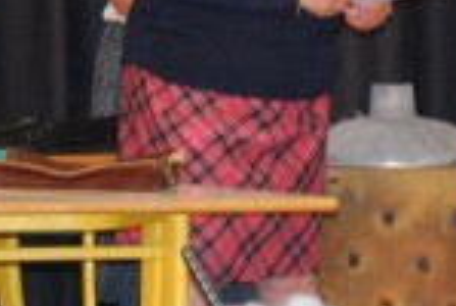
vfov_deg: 3.1
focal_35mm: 438
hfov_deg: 4.7
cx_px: 300
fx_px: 5559
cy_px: -237
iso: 1250
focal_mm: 68
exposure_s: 1/60
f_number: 4.2
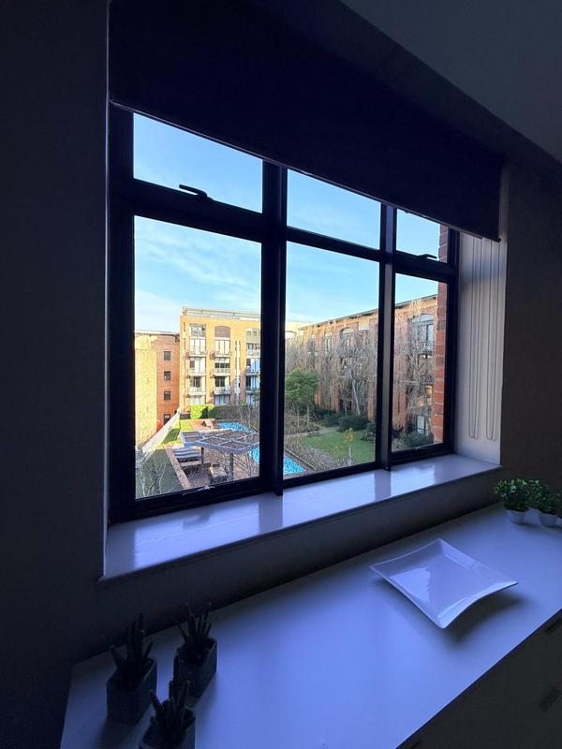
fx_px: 303
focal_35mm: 14
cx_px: 281
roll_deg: -0.8
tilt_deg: -1.6
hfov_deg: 85.7
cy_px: 374
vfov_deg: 102.1
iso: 50
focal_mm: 2.22
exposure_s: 1/686
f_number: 2.2
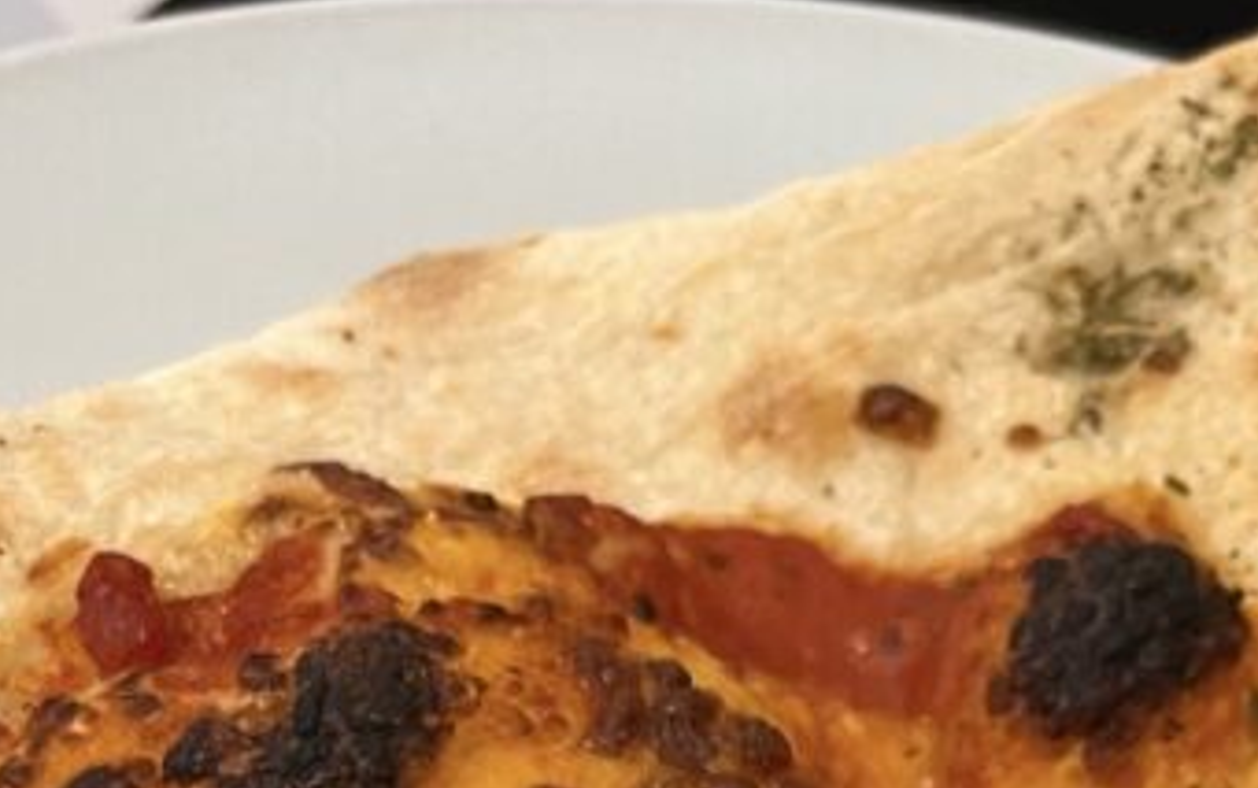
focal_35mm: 83
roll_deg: -4.0
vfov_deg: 13.7
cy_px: 1506
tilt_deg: -38.9
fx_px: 2848
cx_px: 932
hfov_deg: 24.7
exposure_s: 1/50
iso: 500
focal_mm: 5.1
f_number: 1.6
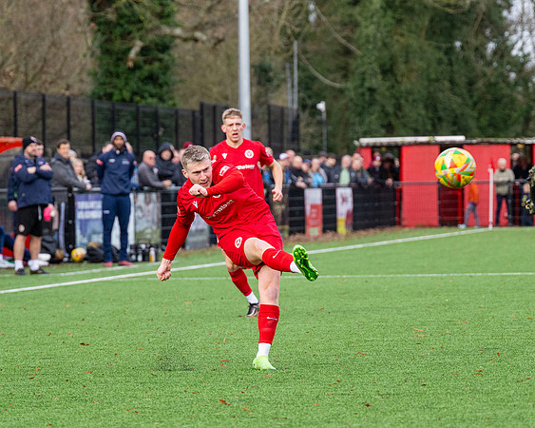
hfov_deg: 7.1
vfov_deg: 5.7
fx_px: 4301
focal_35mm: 272
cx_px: 218
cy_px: 191
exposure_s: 1/1600
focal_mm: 140
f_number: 4
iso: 800
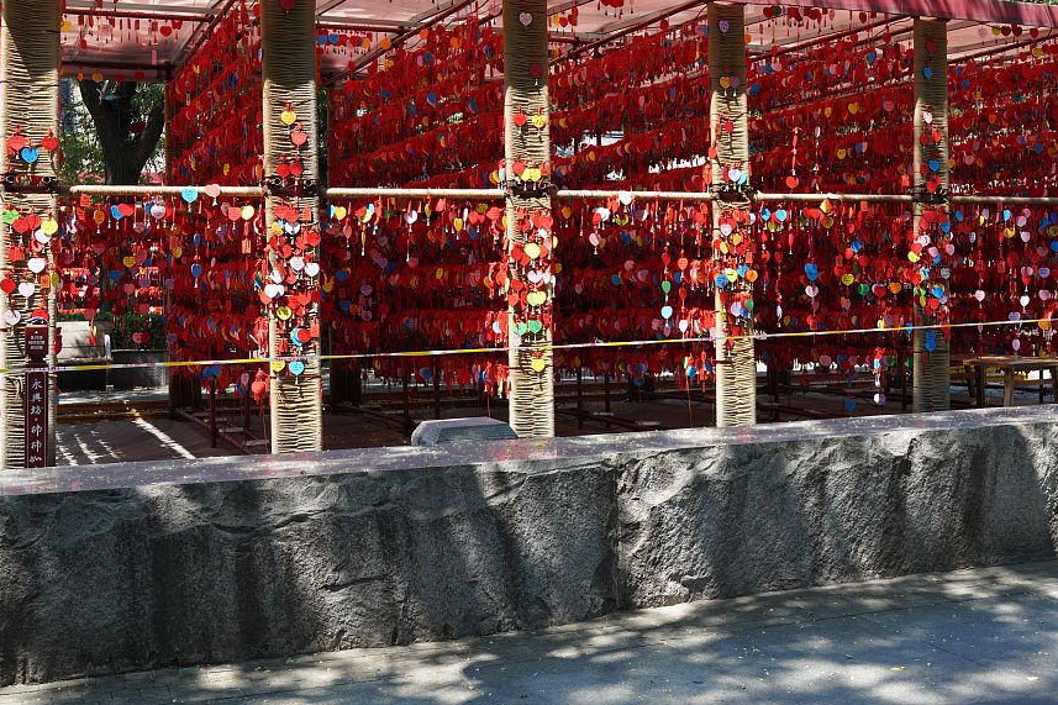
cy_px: 278
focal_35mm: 49
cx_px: 579
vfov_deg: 27.4
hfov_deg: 40.3
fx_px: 1440
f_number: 8
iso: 125
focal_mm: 35
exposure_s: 1/60
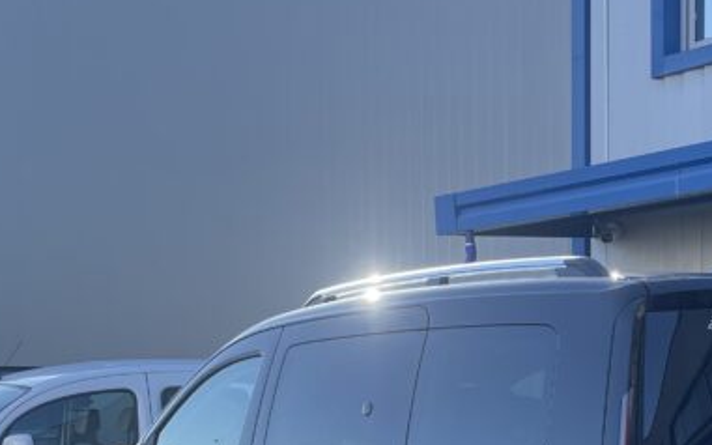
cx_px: 570
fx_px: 1436
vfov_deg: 17.1
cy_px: 484
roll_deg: +0.0
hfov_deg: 27.3
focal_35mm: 74
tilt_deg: -1.8
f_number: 1.6
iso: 32
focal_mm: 4.2
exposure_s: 1/682
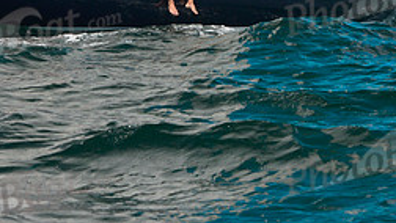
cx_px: 204
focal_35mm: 169
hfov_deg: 12.7
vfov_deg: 7.1
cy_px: -64
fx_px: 1775
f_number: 7.1
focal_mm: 70
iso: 400
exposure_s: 1/800
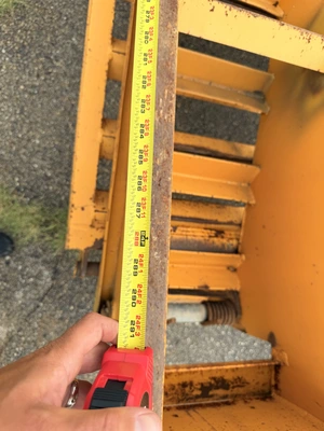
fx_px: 300
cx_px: 162
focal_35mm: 24
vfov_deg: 71.6
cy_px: 216
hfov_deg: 56.8
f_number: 1.78
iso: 80
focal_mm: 6.76
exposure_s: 1/612
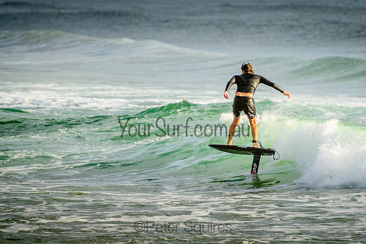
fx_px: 5593
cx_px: 252
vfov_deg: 2.5
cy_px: 93
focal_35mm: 550
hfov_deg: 3.7
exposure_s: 1/2000
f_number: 5.6
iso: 800
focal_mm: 400
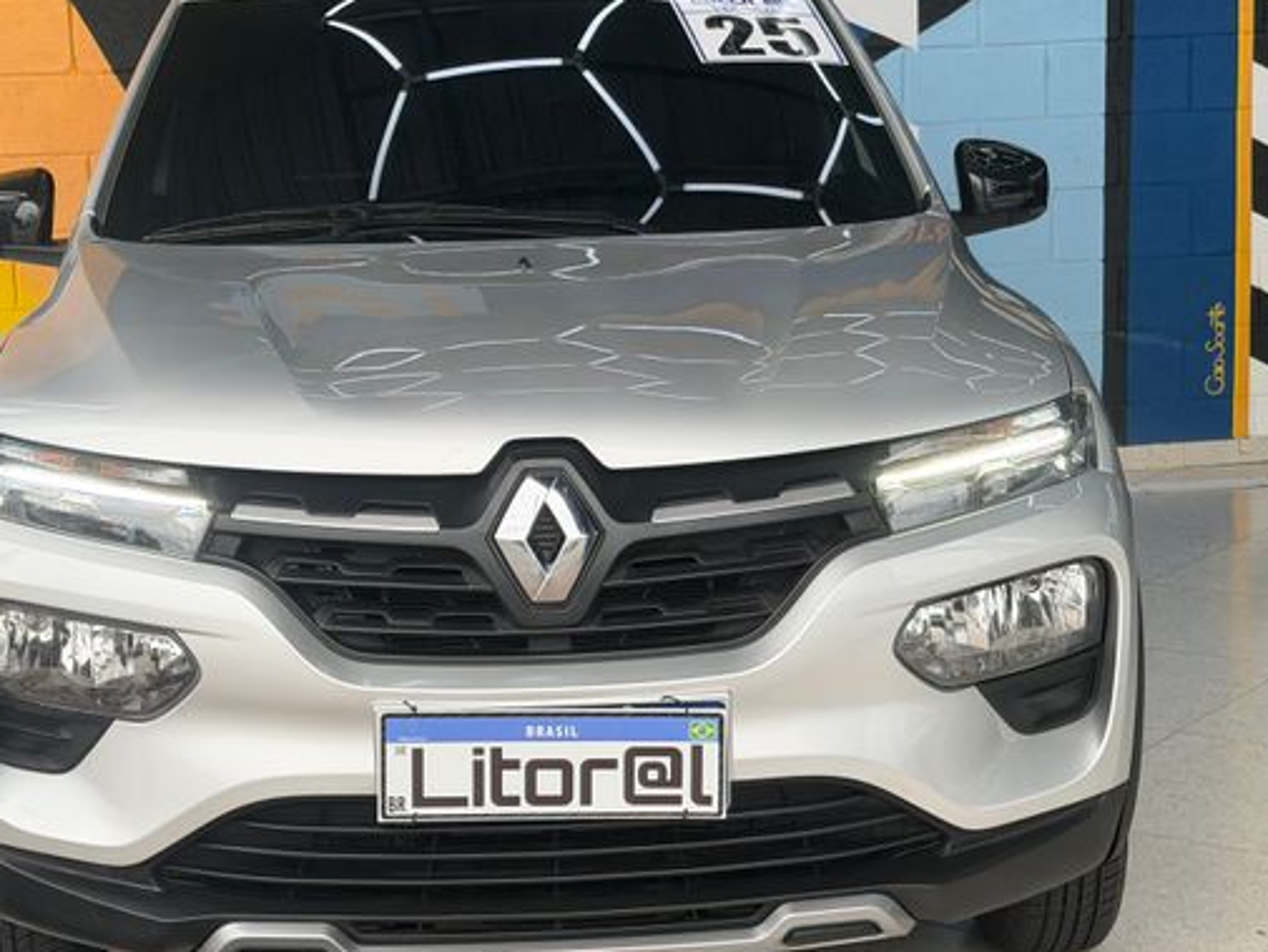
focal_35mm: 73
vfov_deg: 20.2
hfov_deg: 26.7
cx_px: 583
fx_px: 2675
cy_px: 397
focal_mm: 6.76
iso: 80
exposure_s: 1/478
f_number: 1.78
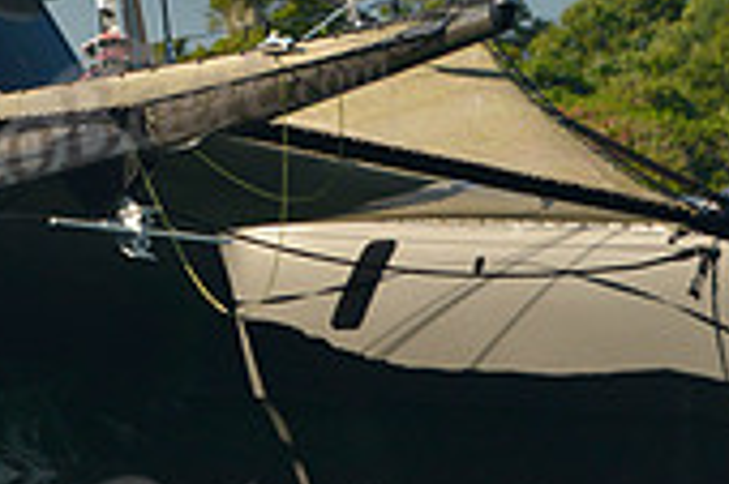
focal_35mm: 529
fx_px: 10702
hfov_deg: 3.9
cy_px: -32
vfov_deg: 2.6
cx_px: -433
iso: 400
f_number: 5
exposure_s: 1/1250
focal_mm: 155
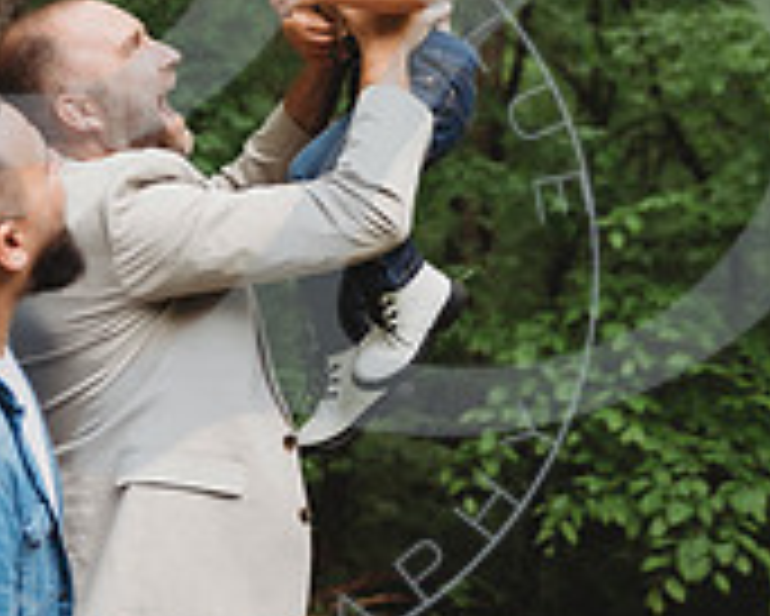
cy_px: -72
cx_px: 383
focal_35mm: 99
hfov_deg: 19.4
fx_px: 2257
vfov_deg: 15.1
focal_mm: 40
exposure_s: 1/250
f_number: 2.8
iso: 100
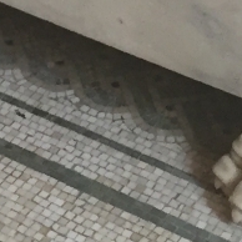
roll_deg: +2.9
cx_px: -16
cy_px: -477
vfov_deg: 7.4
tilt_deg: -19.8
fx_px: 1669
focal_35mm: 211
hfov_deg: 8.2
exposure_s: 1/33
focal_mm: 4.15
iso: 64
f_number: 2.2
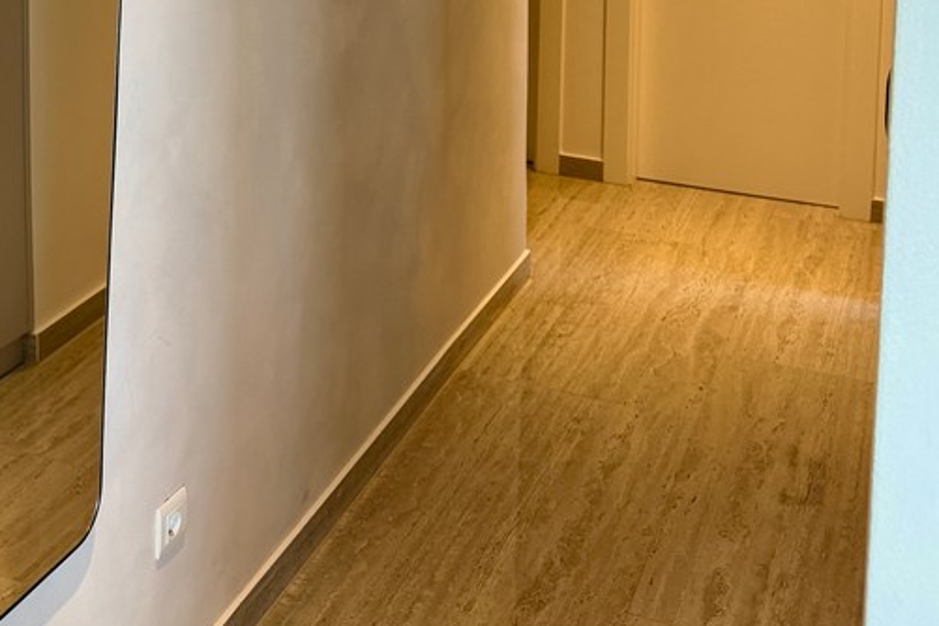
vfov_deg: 24.0
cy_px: -131
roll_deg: -0.5
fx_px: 1330
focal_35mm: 51
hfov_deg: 38.2
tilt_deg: -6.0
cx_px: 279
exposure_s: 1/76
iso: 200
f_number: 1.78
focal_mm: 6.76
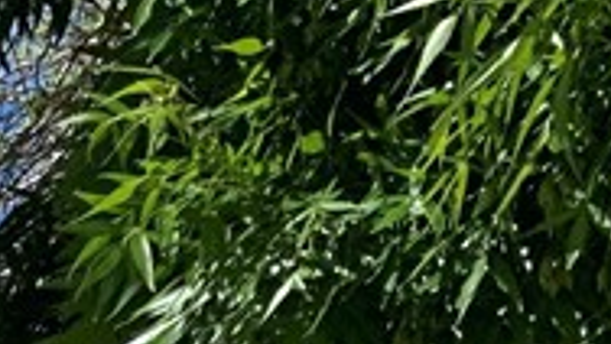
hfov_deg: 11.5
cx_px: -855
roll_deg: -0.3
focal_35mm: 154
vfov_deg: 6.7
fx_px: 2496
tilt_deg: +0.6
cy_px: 1220
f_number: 1.8
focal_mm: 4.25
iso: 25
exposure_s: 1/2611
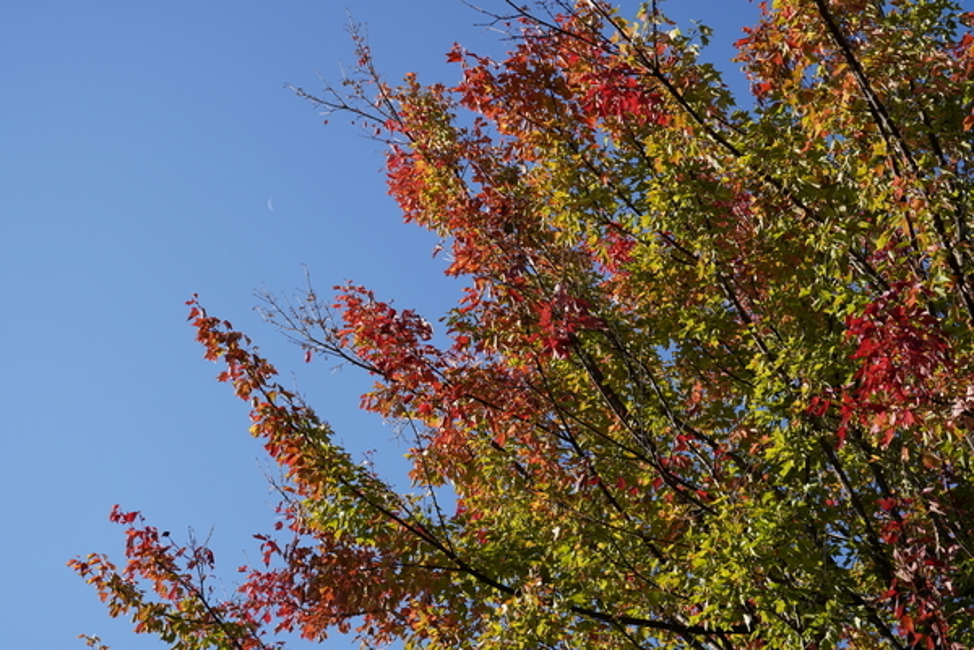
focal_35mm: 60
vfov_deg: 22.6
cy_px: 325
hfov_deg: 33.4
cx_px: 487
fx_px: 1623
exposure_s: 1/200
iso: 100
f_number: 8
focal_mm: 60
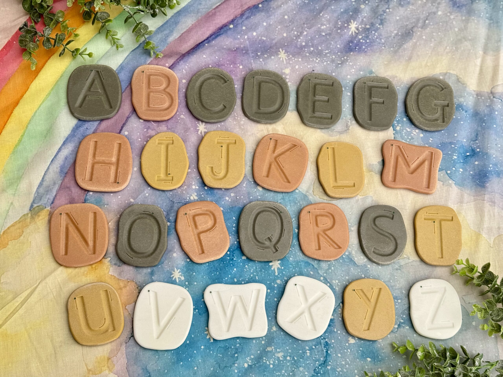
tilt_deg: -73.3
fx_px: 697
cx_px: 252
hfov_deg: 39.7
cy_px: 188
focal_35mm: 48
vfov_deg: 30.3
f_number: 1.78
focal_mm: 6.76
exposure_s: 1/121
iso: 64
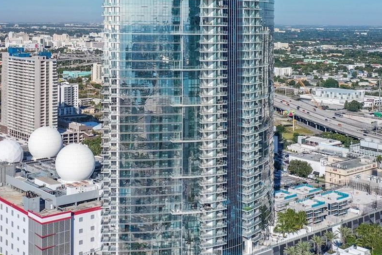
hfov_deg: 35.1
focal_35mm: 57
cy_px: 29
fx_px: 605
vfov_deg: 23.2
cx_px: 190
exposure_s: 1/1600
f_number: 4
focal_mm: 10.26
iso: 100
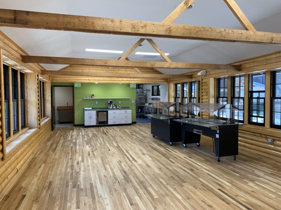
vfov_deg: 53.1
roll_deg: +0.6
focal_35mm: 26
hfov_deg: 67.3
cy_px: 105
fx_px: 211
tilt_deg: -1.5
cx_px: 140
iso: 50
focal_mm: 4.25
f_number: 1.8
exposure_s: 1/60
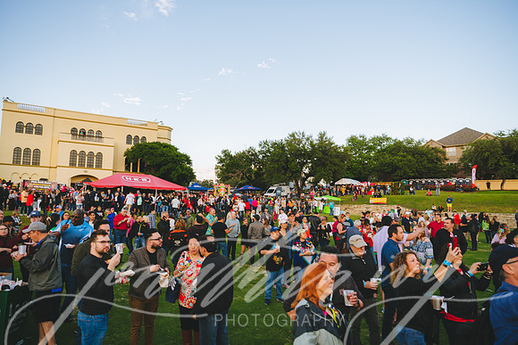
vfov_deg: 53.2
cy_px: 172
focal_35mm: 24
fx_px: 345
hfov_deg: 73.7
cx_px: 259
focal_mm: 24
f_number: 3.5
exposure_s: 1/160
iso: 64
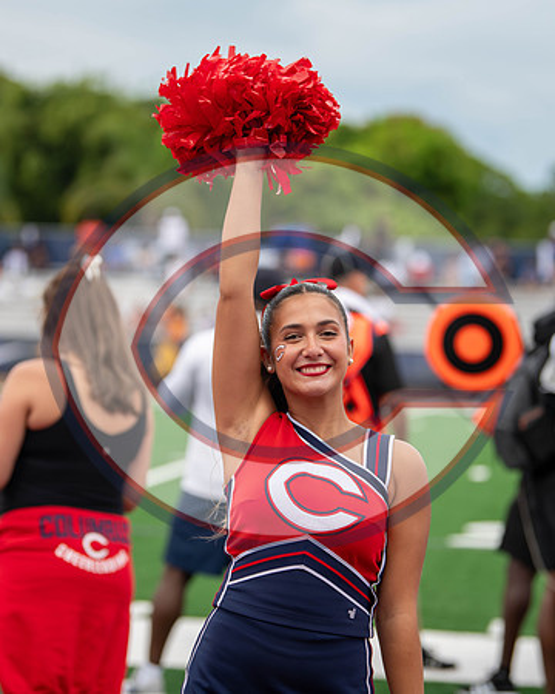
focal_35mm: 156
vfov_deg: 12.3
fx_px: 3207
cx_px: 274
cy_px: 346
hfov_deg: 9.9
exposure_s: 1/1000
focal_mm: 110
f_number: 2.8
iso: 800
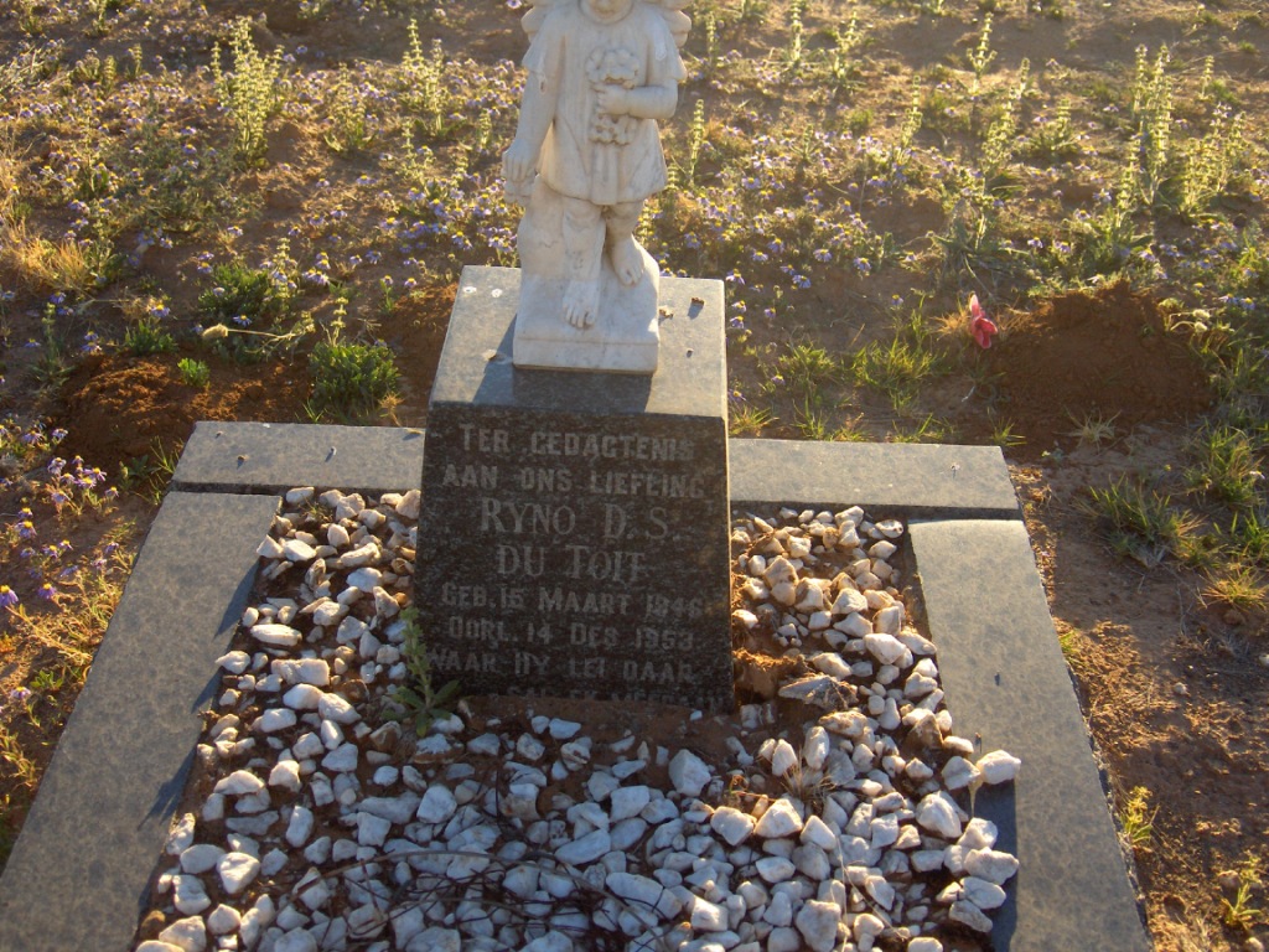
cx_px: 634
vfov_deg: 32.9
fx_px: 1613
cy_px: 476
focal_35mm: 44
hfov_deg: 42.9
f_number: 2.9
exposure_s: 1/441
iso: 100
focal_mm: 9
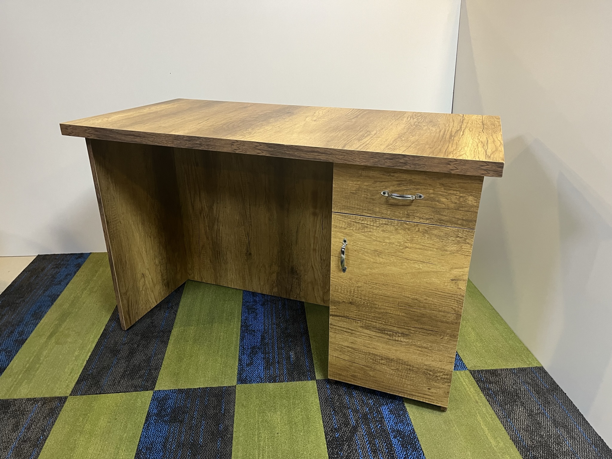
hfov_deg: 67.3
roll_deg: +1.0
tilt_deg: -23.2
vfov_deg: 53.1
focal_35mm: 26
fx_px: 460
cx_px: 306
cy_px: 230
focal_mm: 5.1
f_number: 1.6
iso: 250
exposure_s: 1/50
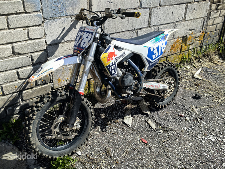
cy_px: 84
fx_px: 221
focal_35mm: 34
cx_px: 112
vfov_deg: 41.8
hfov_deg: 54.0
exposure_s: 1/5814
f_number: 2
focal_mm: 6.35
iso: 50
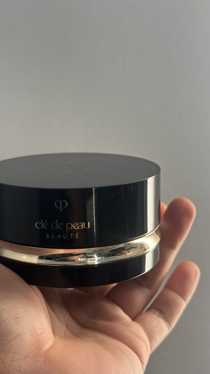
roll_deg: +1.8
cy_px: 185
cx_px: 71
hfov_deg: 22.5
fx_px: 525
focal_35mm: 53
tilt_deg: -4.3
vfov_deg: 39.2
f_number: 1.78
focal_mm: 6.86
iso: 80
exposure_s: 1/60
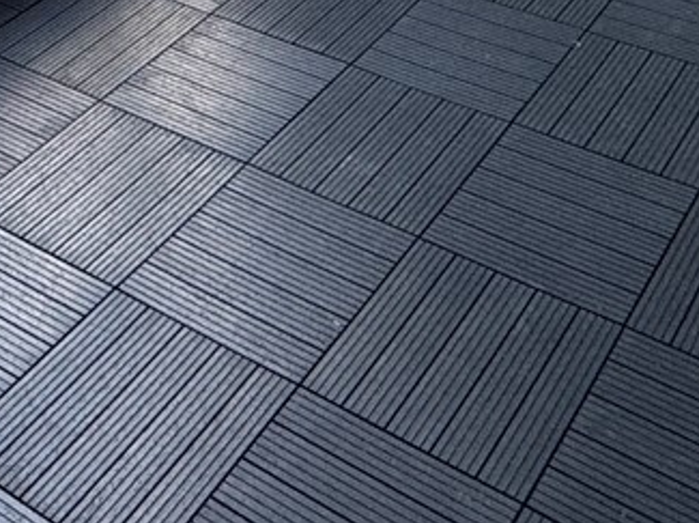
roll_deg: +1.6
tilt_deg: -11.5
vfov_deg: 16.8
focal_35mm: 69
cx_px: 282
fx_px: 1392
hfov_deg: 28.1
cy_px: -478
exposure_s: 1/99
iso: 64
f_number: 2.2
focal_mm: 2.22
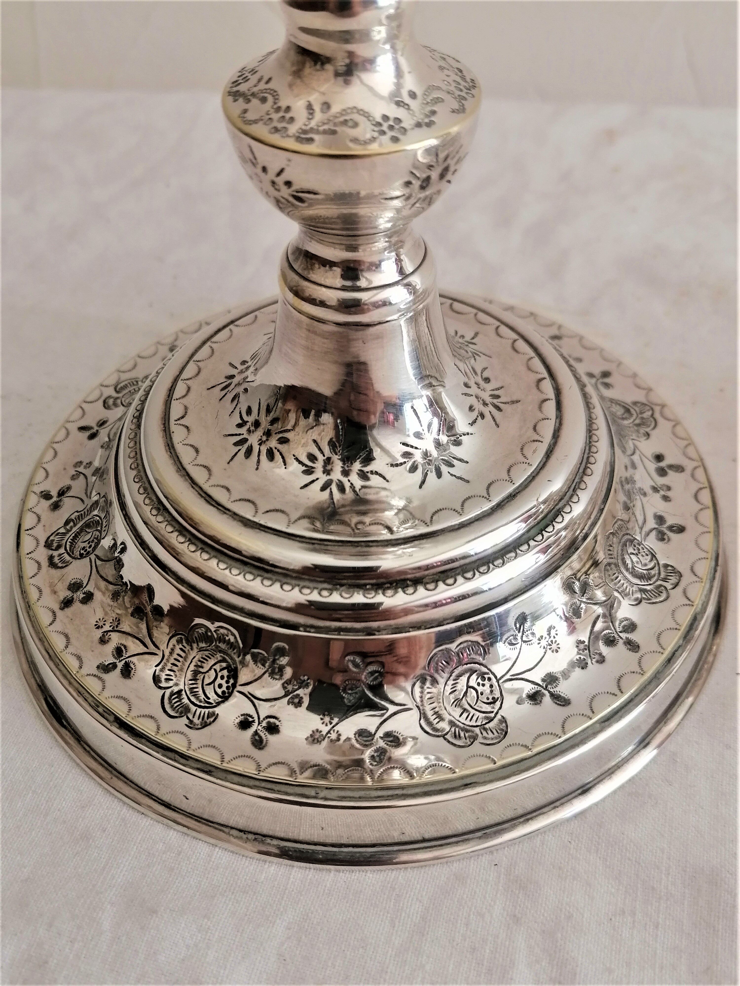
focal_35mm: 35
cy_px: 493
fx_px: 998
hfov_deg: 40.7
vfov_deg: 52.6
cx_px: 370
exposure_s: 1/33.3
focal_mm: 5.4
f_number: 1.8
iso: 64
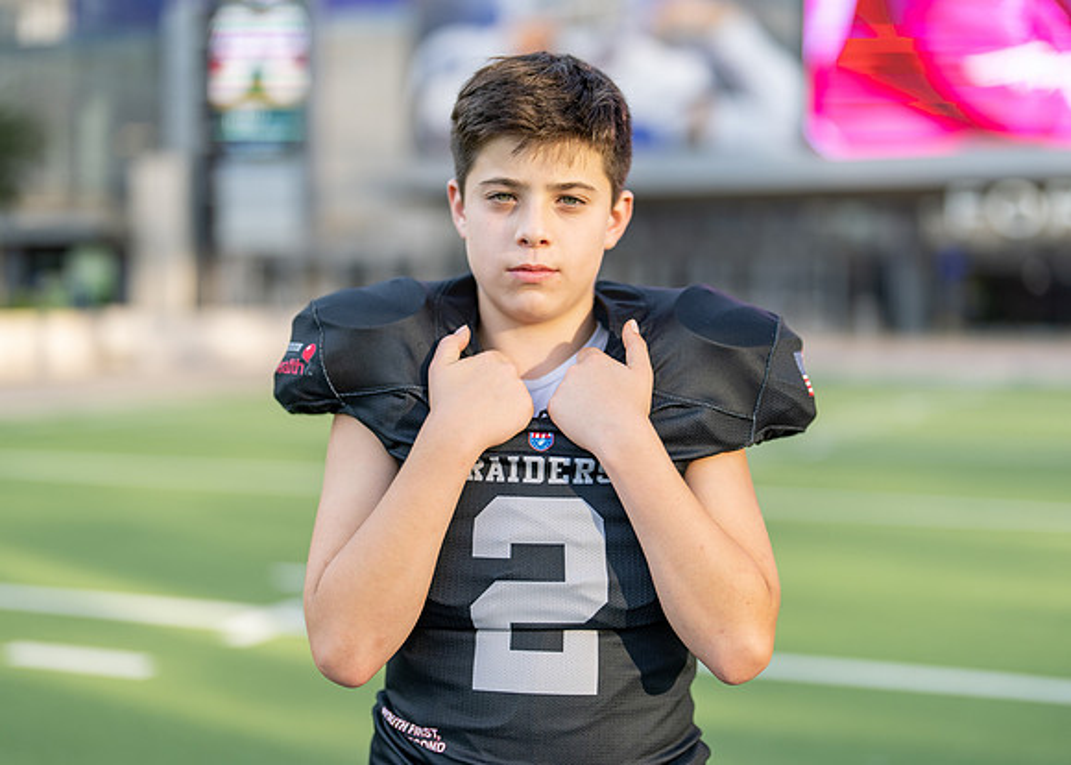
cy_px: 390
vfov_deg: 26.2
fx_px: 1643
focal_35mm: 54
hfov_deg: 36.1
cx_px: 568
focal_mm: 50
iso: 100
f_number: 1.2
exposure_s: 1/2500
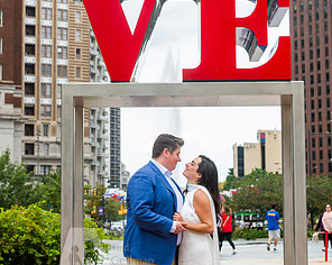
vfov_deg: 15.3
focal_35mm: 100
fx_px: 981
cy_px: 75
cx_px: 167
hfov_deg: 19.2
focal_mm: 70
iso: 800
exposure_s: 1/500
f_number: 6.3
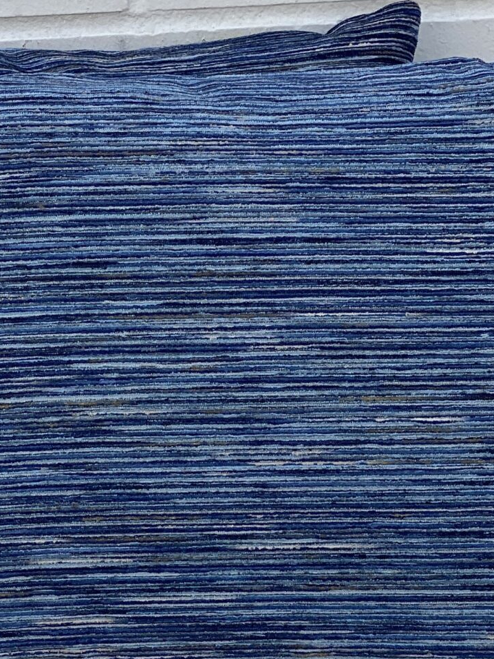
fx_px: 2646
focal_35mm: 139
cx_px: 75
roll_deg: +2.5
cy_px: 490
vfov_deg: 14.1
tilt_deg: -20.1
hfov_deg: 10.6
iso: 20
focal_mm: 6
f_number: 2
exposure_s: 1/872
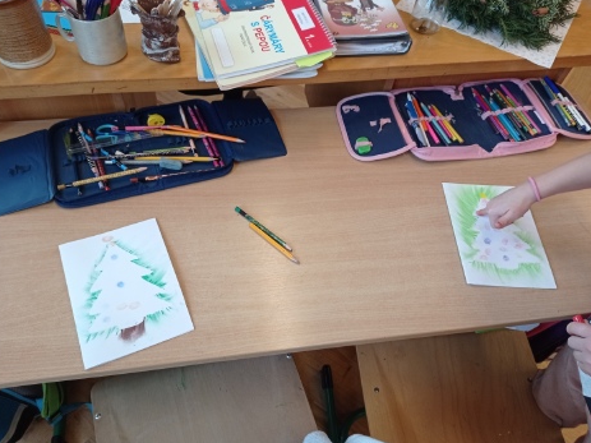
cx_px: 287
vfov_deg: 48.2
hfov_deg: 61.7
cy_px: 223
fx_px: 495
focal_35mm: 29
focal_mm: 4.74
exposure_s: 1/100
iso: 107
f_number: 1.79
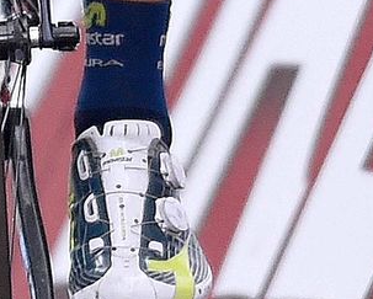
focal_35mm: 2380
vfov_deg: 0.7
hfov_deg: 0.8
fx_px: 26299
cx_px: -48
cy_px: -608
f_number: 2.8
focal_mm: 400
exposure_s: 1/2500
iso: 1600
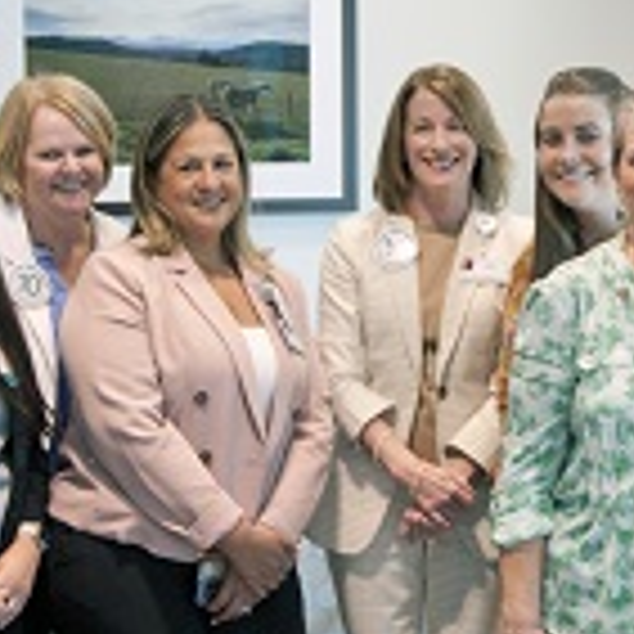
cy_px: 346
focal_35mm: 116
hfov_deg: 15.0
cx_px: 477
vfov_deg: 15.0
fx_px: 2404
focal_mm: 35
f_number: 5.6
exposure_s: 1/25
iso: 500
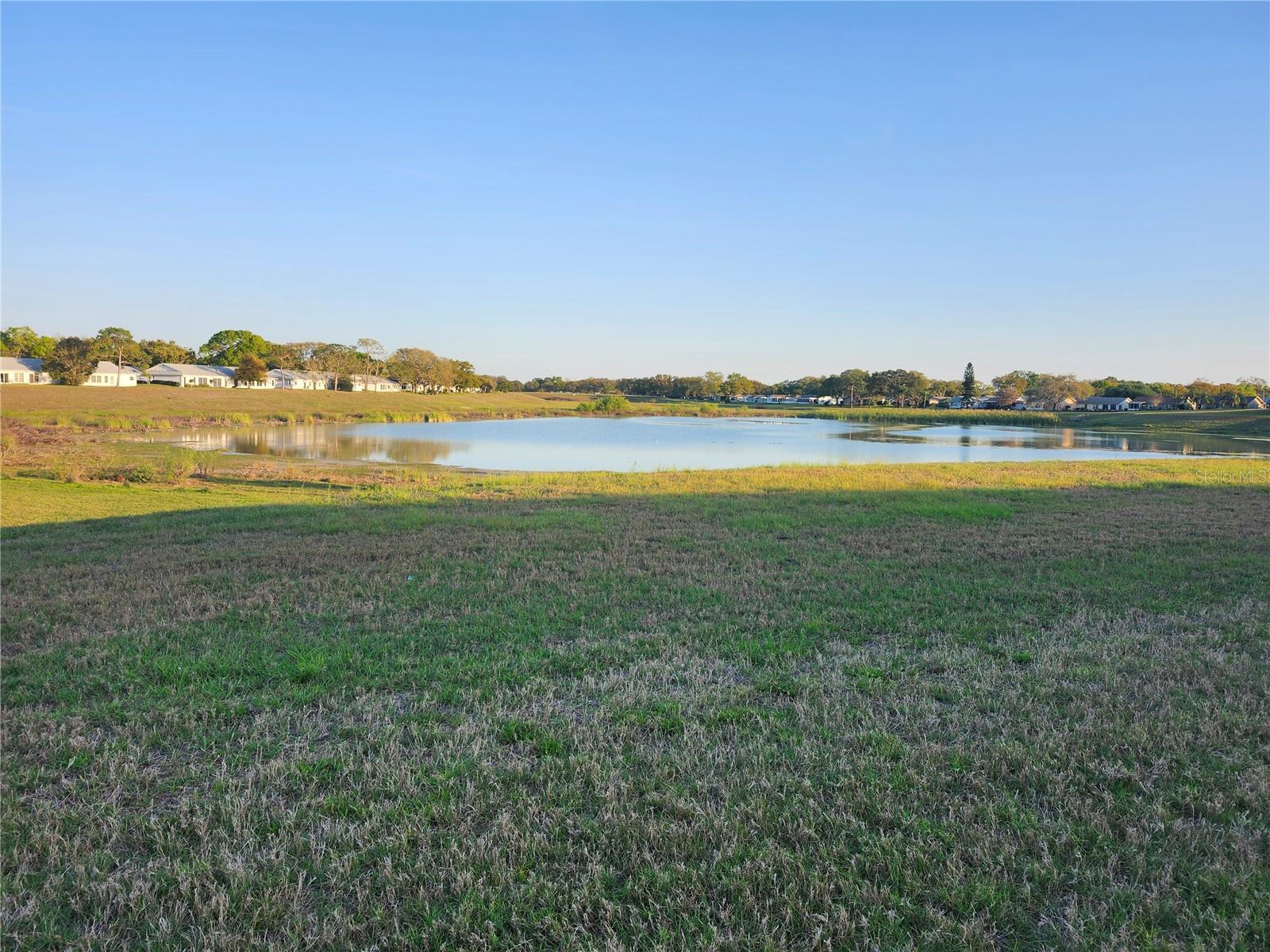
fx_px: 844
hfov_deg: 73.9
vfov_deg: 58.9
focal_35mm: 23
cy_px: 476
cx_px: 635
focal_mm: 5.54
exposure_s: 1/503
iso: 25
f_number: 1.8
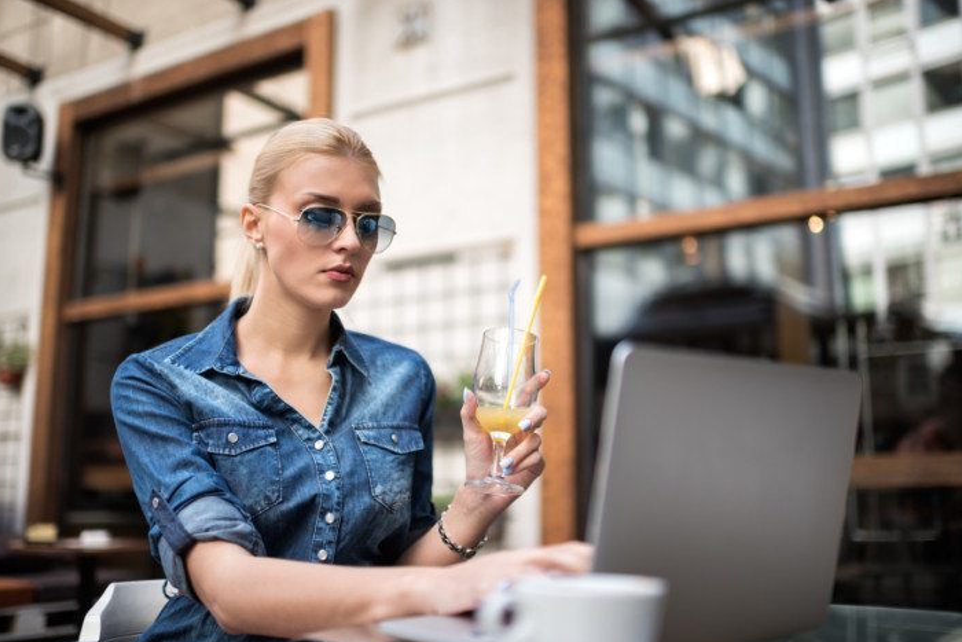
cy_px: 326
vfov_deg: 36.9
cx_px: 470
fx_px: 962
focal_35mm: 36
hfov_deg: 53.1
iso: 100
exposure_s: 1/320
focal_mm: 35
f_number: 1.4
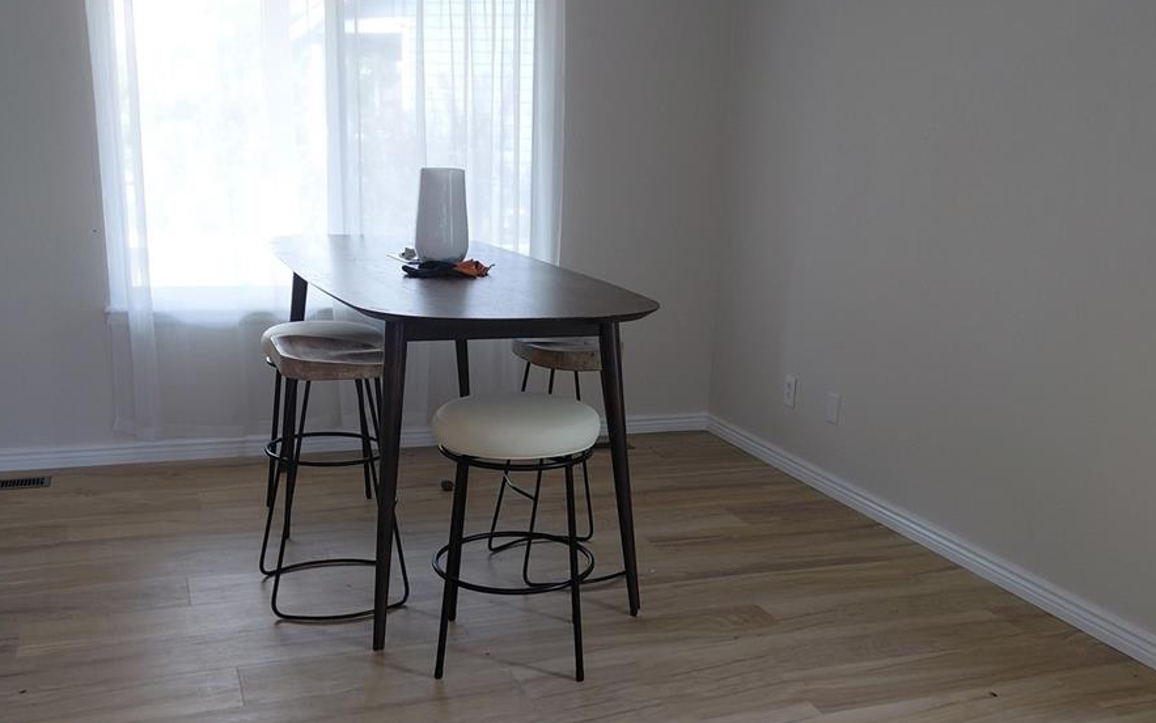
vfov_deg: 35.0
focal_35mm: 36
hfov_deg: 54.0
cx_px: 576
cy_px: 478
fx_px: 1134
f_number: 1.8
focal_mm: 4.69
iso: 125
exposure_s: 1/120
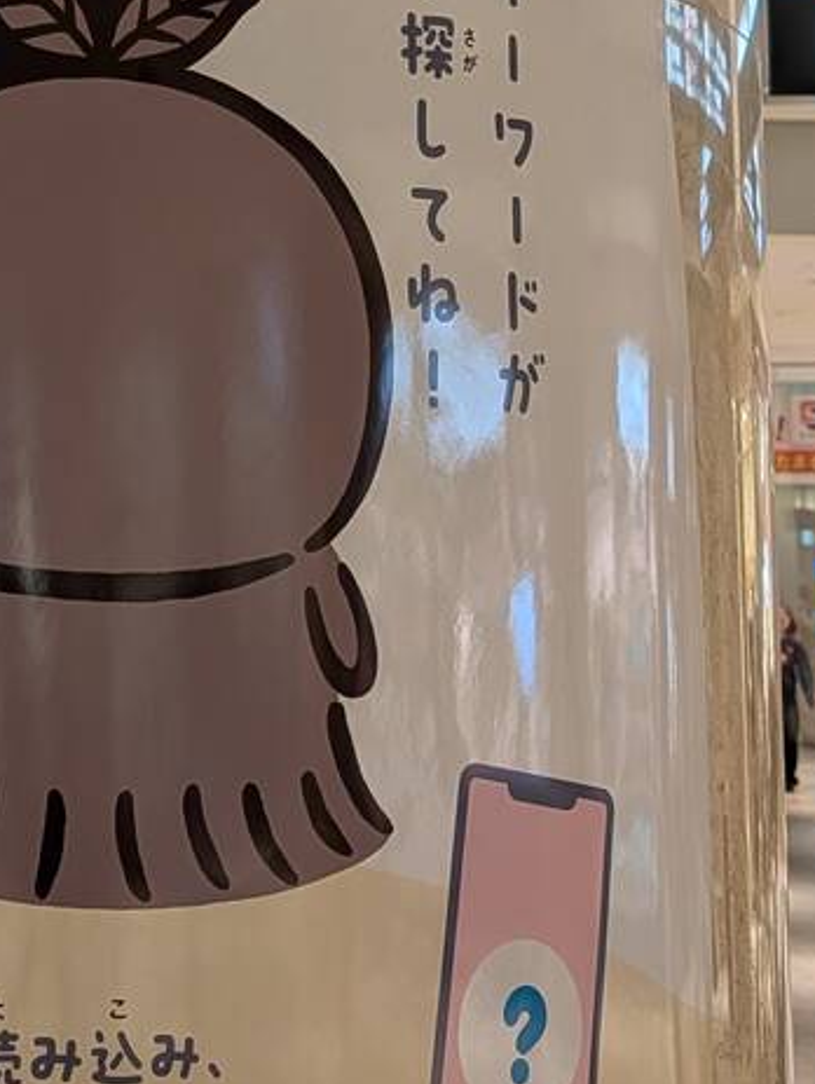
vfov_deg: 23.1
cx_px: -287
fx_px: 2602
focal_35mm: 83
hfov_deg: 16.7
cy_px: 159
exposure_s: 1/30
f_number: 1.68
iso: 41
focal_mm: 6.9
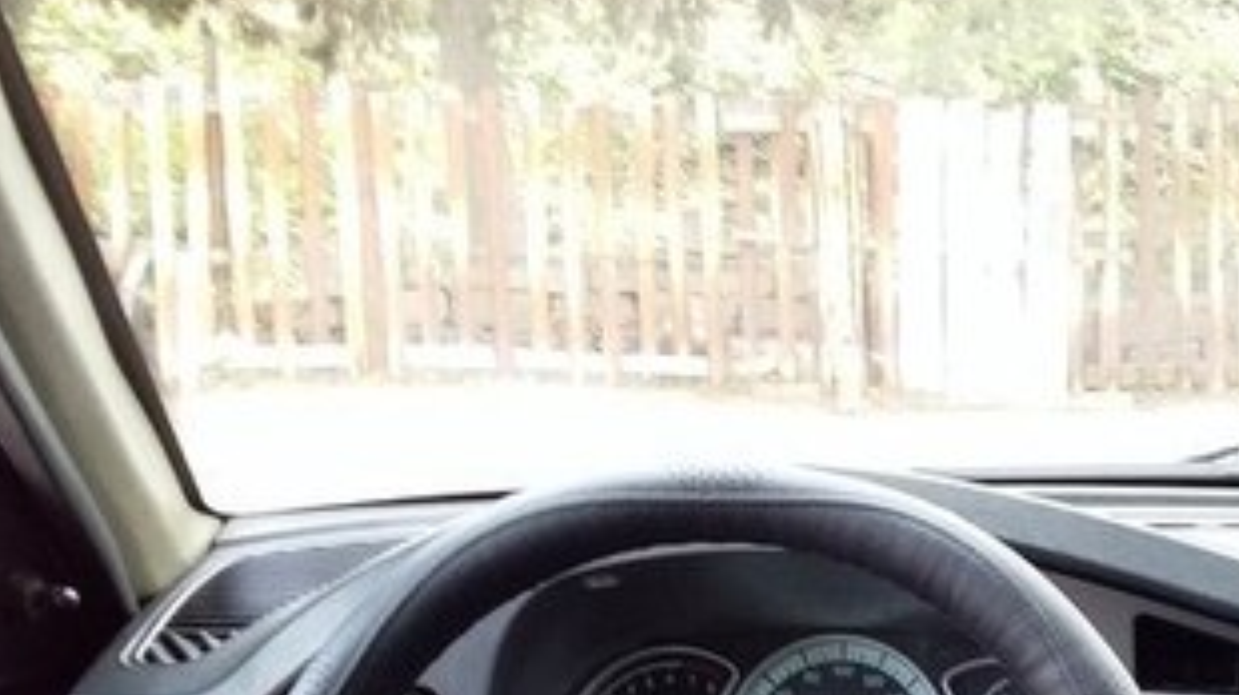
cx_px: 1015
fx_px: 2364
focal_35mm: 72
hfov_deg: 28.6
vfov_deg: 15.8
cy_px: 929
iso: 50
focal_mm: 3.3
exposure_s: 1/50
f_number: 2.2
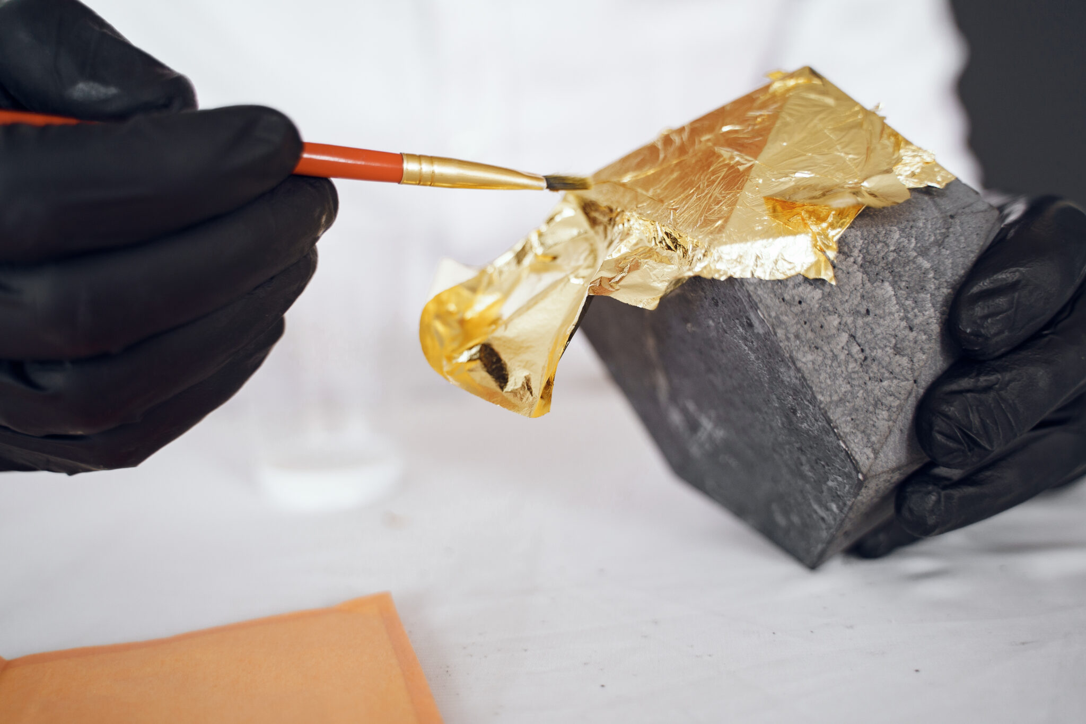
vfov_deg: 37.8
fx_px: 1056
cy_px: 362
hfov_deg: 54.4
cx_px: 543
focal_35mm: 35
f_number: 2.8
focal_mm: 35
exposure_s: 1/320
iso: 400
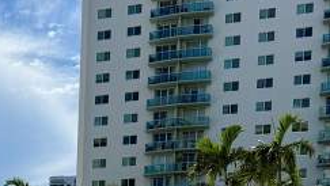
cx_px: -14
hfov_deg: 23.5
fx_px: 753
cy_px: 333
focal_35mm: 86
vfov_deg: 12.8
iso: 80
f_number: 1.78
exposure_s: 1/11905
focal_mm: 6.76
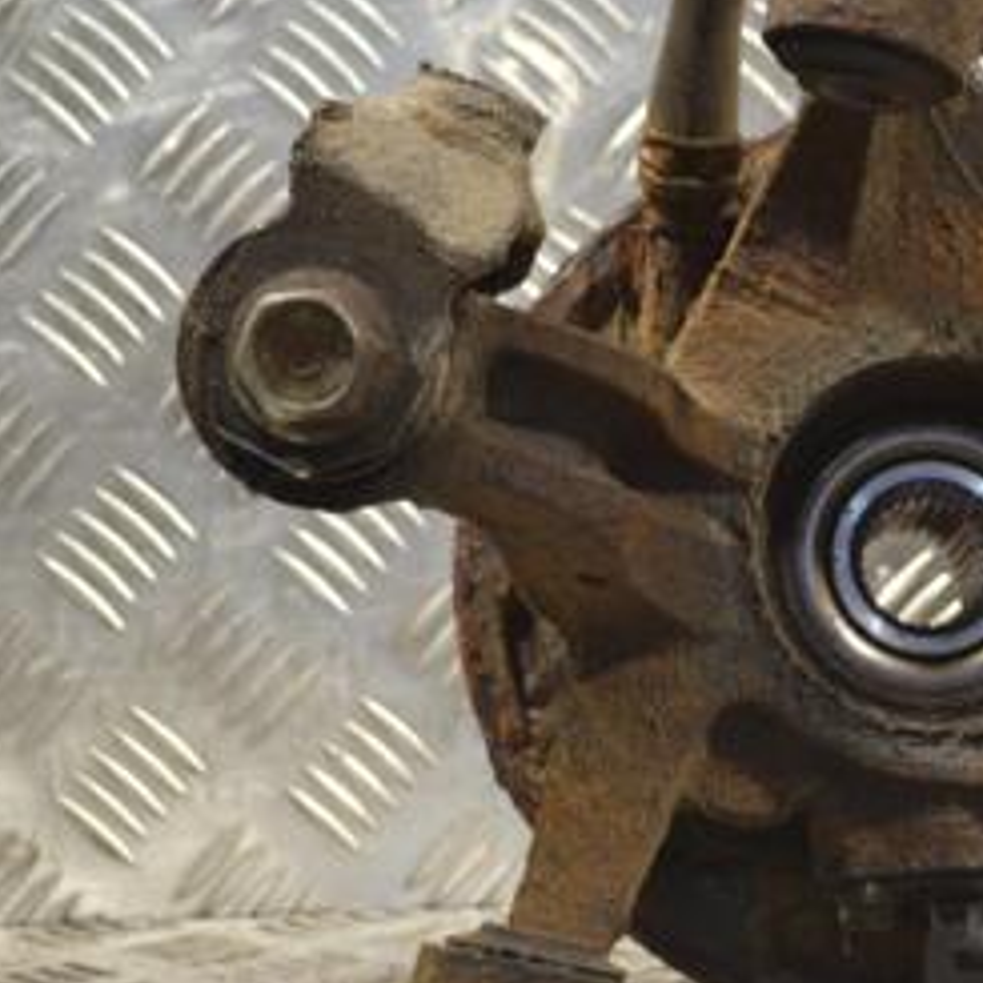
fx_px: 3213
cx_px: 851
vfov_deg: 17.4
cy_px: 449
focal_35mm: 100
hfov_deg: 17.2
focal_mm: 32
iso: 400
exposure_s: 1/50
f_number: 4.8
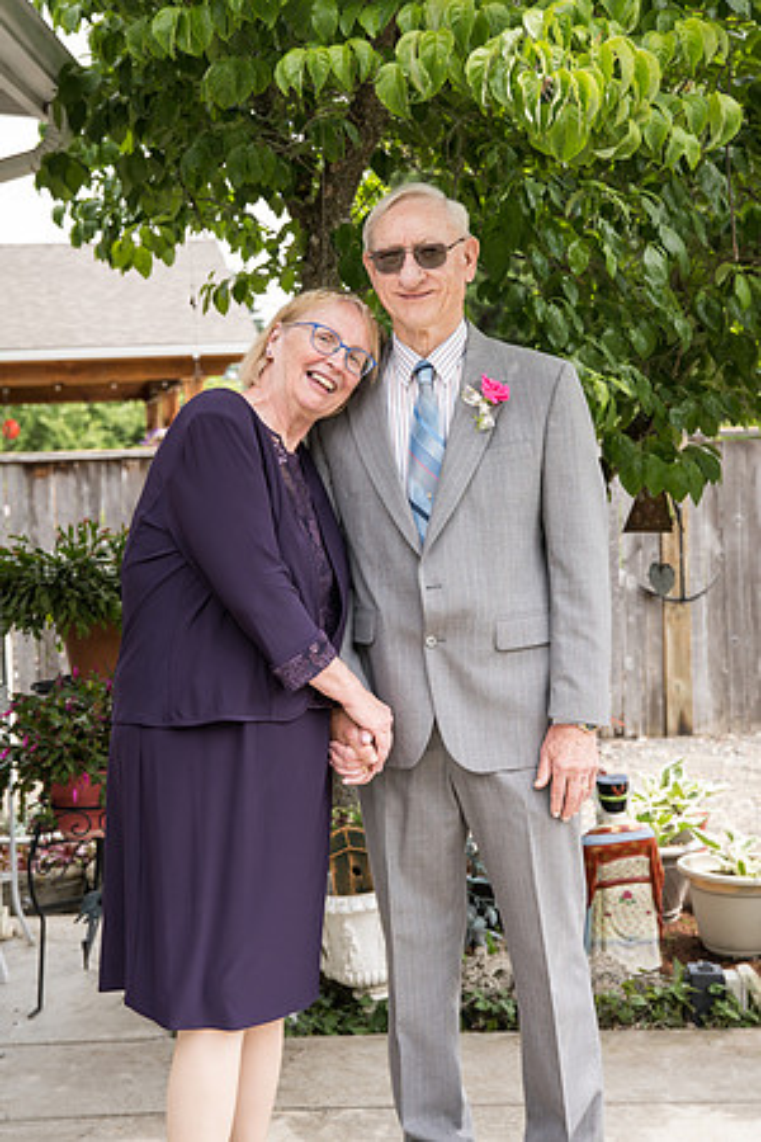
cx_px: 380
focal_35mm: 52
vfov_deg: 38.2
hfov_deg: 26.0
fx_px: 1649
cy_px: 571
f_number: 5
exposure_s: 1/500
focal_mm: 52
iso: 400
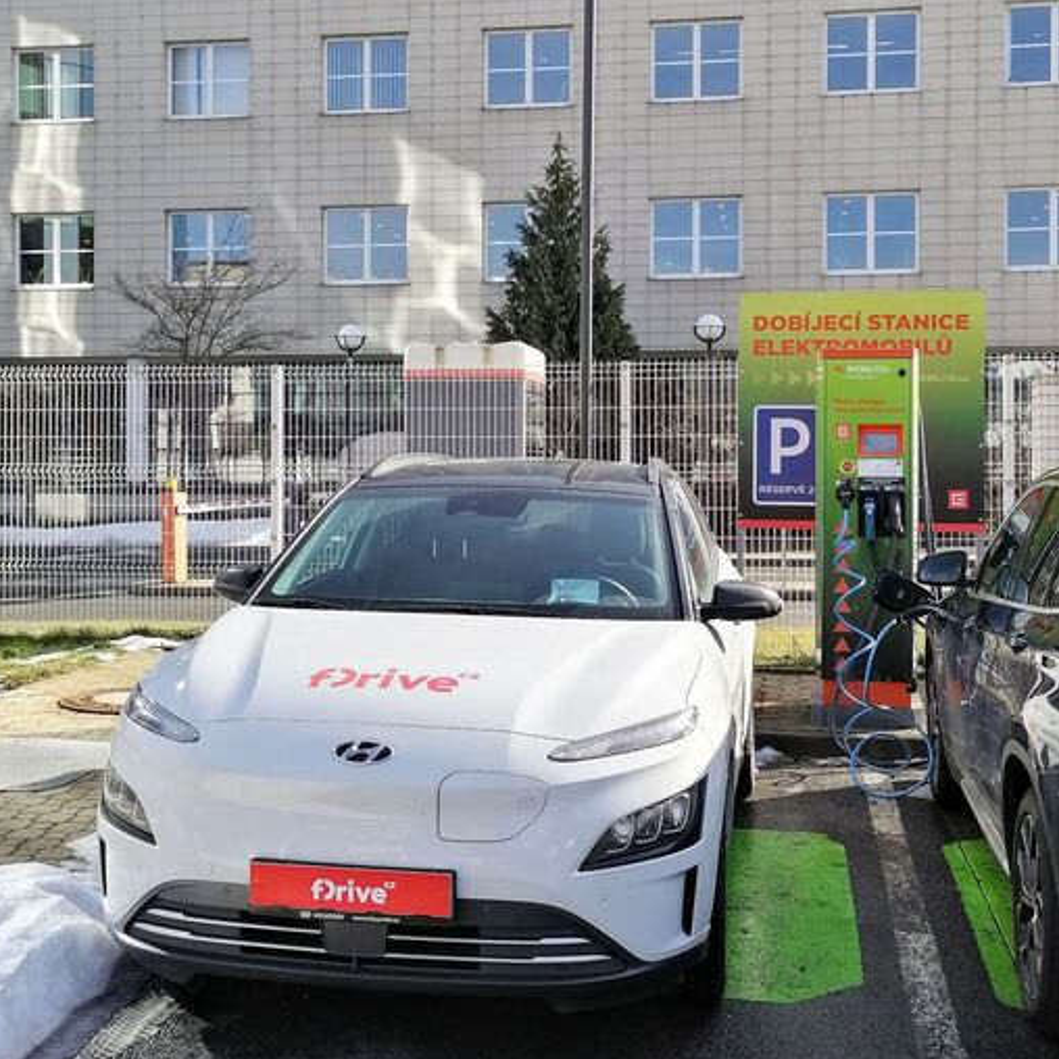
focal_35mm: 47
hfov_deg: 36.1
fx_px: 1627
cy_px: 437
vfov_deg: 36.0
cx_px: 519
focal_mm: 5.3
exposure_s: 1/895
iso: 50
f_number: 1.8
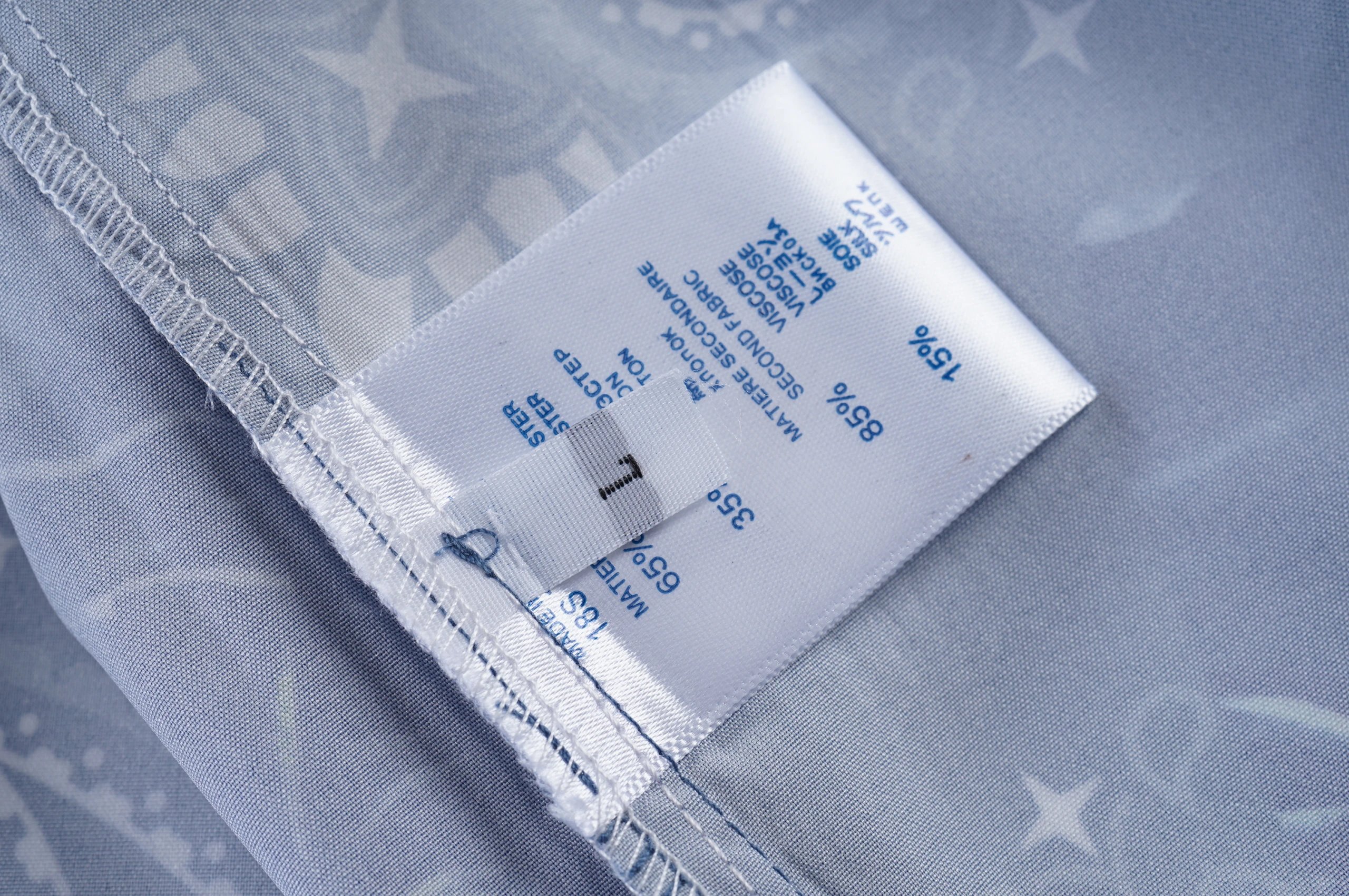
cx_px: 674
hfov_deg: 39.6
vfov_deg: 26.9
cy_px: 448
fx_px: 1872
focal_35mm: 50
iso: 160
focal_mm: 50
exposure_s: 1/100
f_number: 9
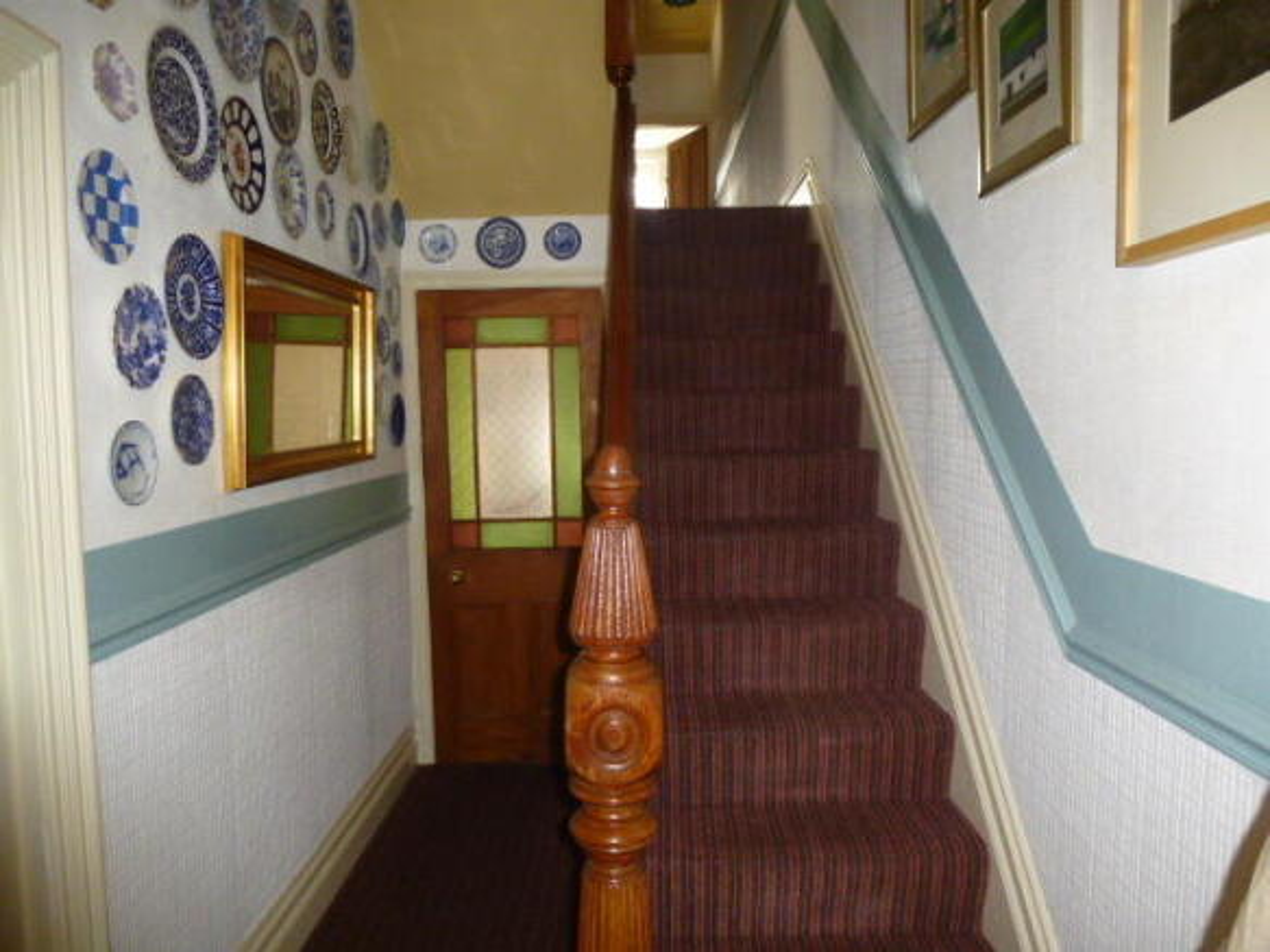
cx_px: 635
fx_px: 880
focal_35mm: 24
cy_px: 476
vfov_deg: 56.8
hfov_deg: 71.6
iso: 800
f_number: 3.3
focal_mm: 4.3
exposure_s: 1/60
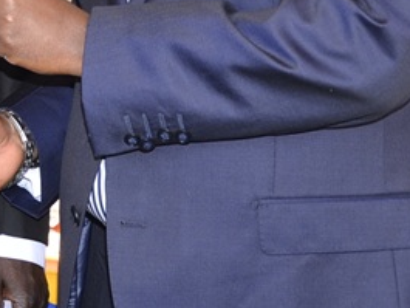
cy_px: -156
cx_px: -159
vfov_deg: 10.5
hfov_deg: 13.8
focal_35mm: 136
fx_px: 1609
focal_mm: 25
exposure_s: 1/60
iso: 160
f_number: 4
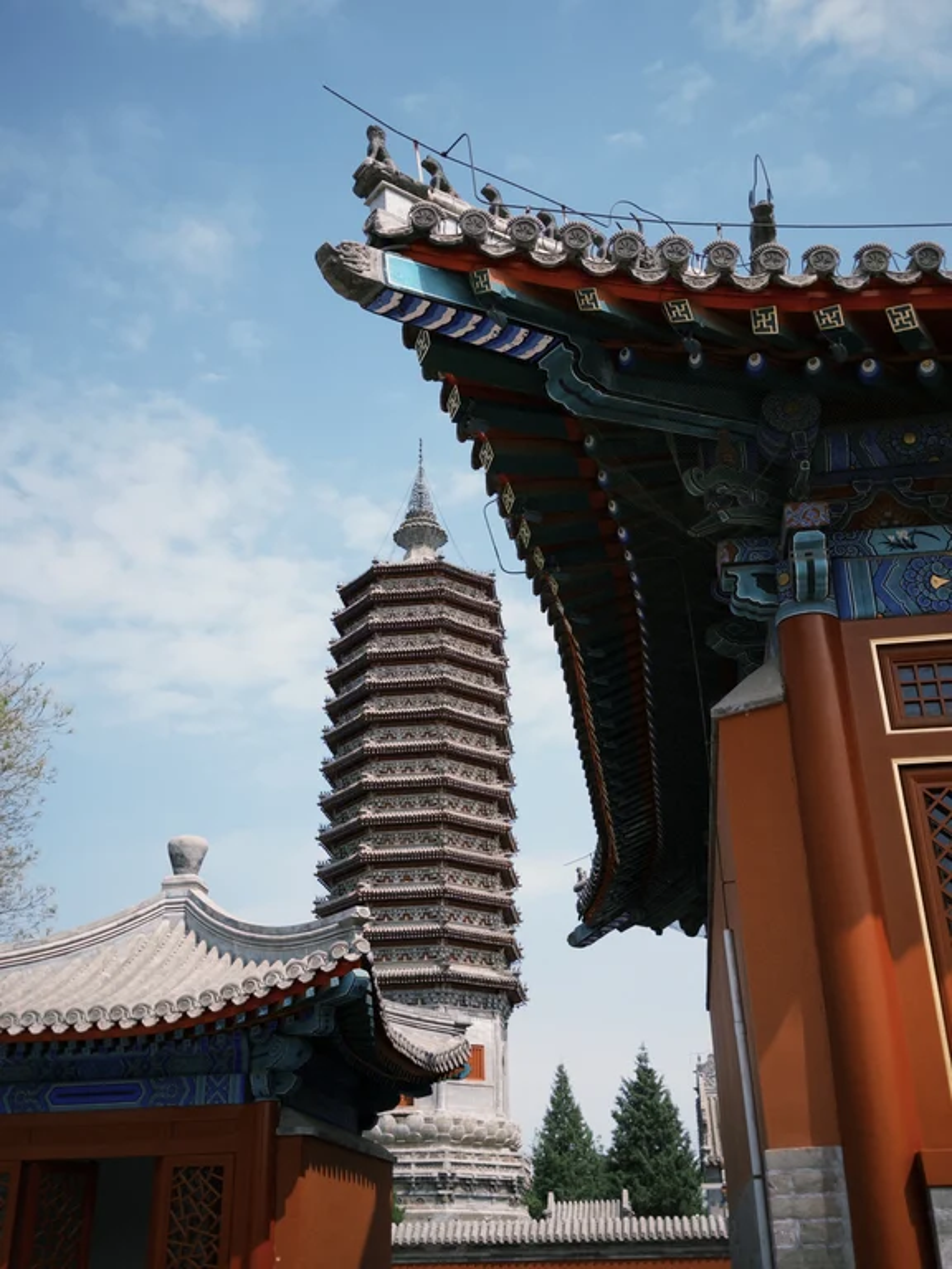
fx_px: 880
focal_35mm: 24
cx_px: 476
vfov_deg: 71.6
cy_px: 634
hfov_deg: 56.8
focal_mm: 6.86
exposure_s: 1/9709
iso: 80
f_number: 1.78
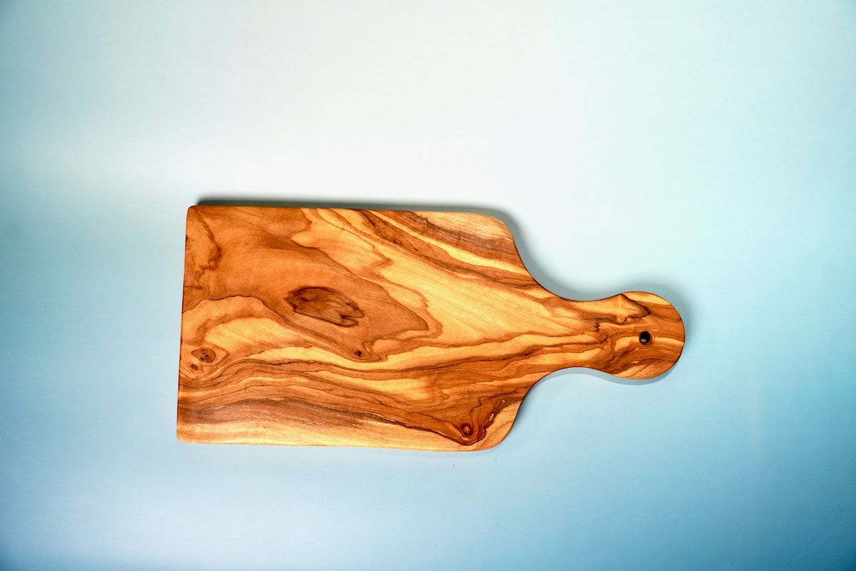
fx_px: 809
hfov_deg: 55.8
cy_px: 286
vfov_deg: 38.9
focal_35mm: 34
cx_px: 428
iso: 320
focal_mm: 34
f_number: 4
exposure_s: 1/160
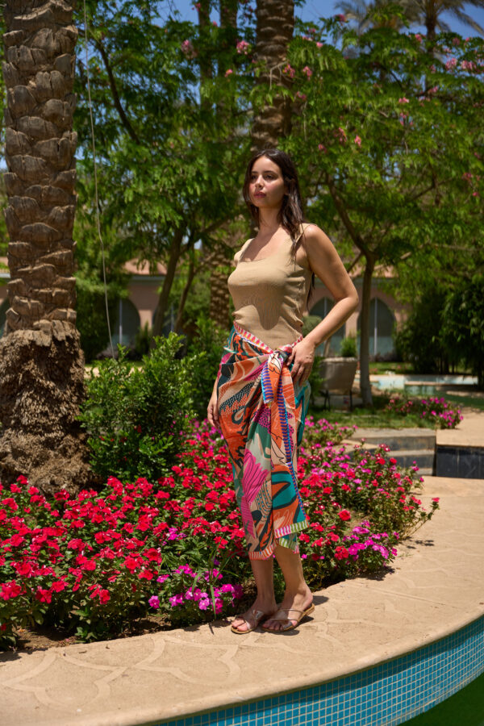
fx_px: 871
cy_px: 363
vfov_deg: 45.2
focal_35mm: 43
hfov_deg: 31.1
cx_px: 242
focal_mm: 43.2
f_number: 2.8
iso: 400
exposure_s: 1/6400
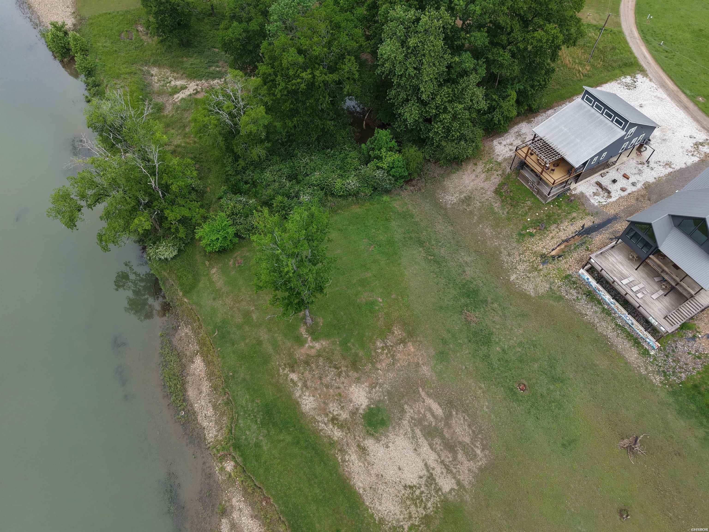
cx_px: 354
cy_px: 266
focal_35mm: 24
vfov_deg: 56.8
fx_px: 492
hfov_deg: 71.6
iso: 100
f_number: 1.8
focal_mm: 8.67
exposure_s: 1/1500
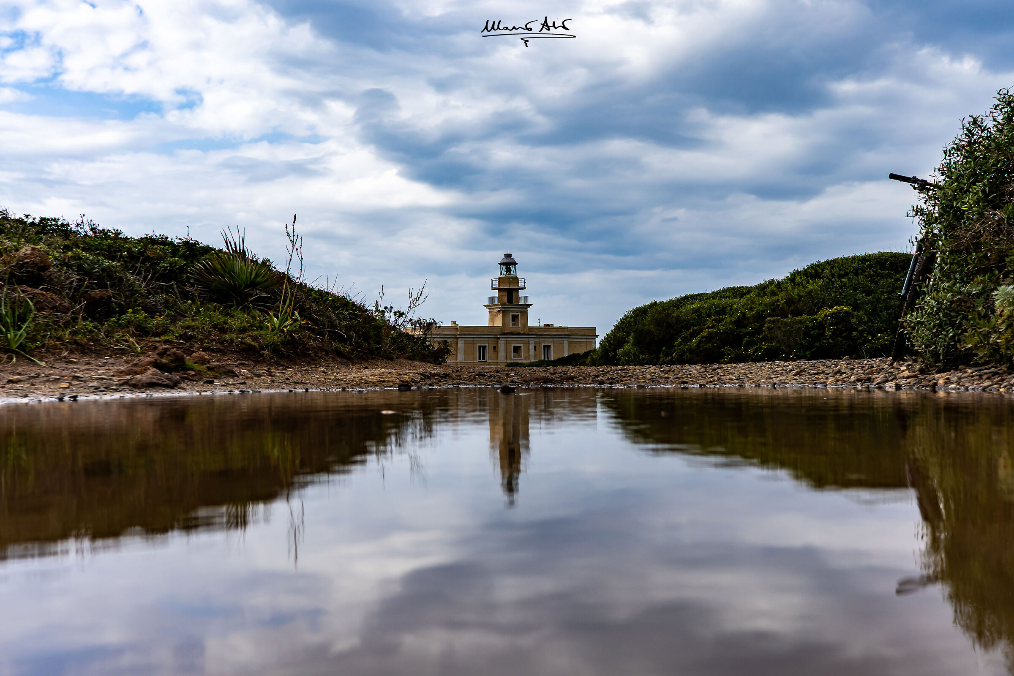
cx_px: 507
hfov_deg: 46.4
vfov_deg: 31.9
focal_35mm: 42
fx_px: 1183
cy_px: 338
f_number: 5
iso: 100
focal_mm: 28
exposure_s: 1/1000
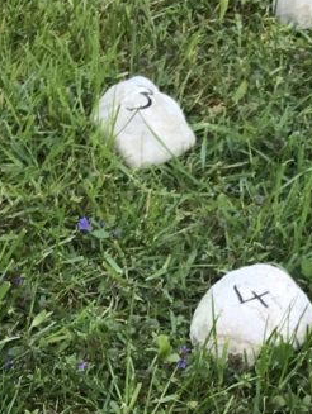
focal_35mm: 130
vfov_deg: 14.8
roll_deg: -2.2
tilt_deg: -41.7
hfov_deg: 11.4
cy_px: 460
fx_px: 1559
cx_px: 77
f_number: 1.8
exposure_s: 1/126
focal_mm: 3.99
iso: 20
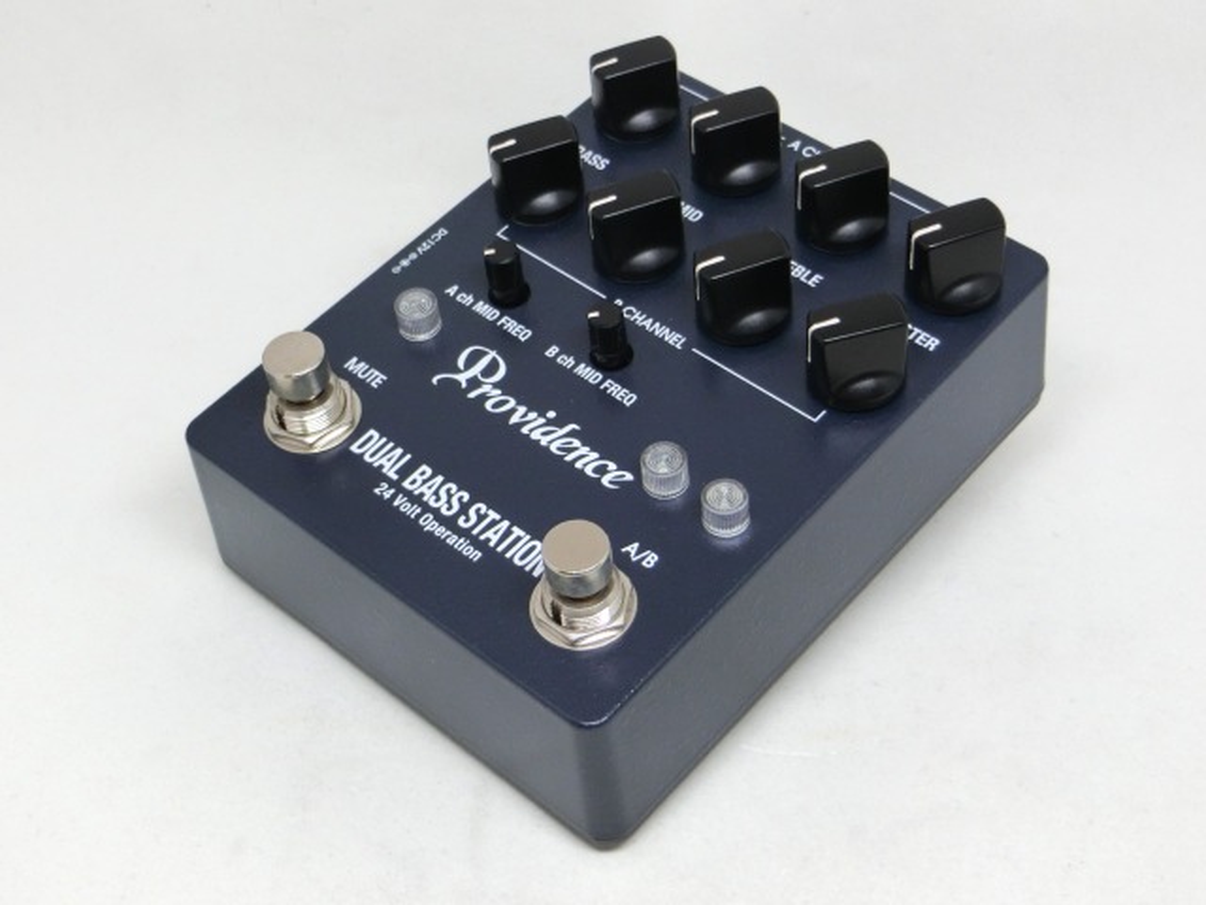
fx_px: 2090
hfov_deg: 32.2
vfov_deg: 24.4
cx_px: 603
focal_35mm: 60
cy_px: 452
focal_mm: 10.7
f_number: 5
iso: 250
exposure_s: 1/125
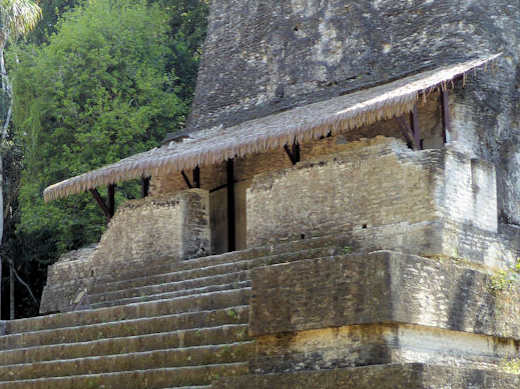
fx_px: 1216
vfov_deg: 18.2
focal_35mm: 81
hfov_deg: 24.0
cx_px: 162
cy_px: 221
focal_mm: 6.3
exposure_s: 1/100
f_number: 3.7
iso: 100
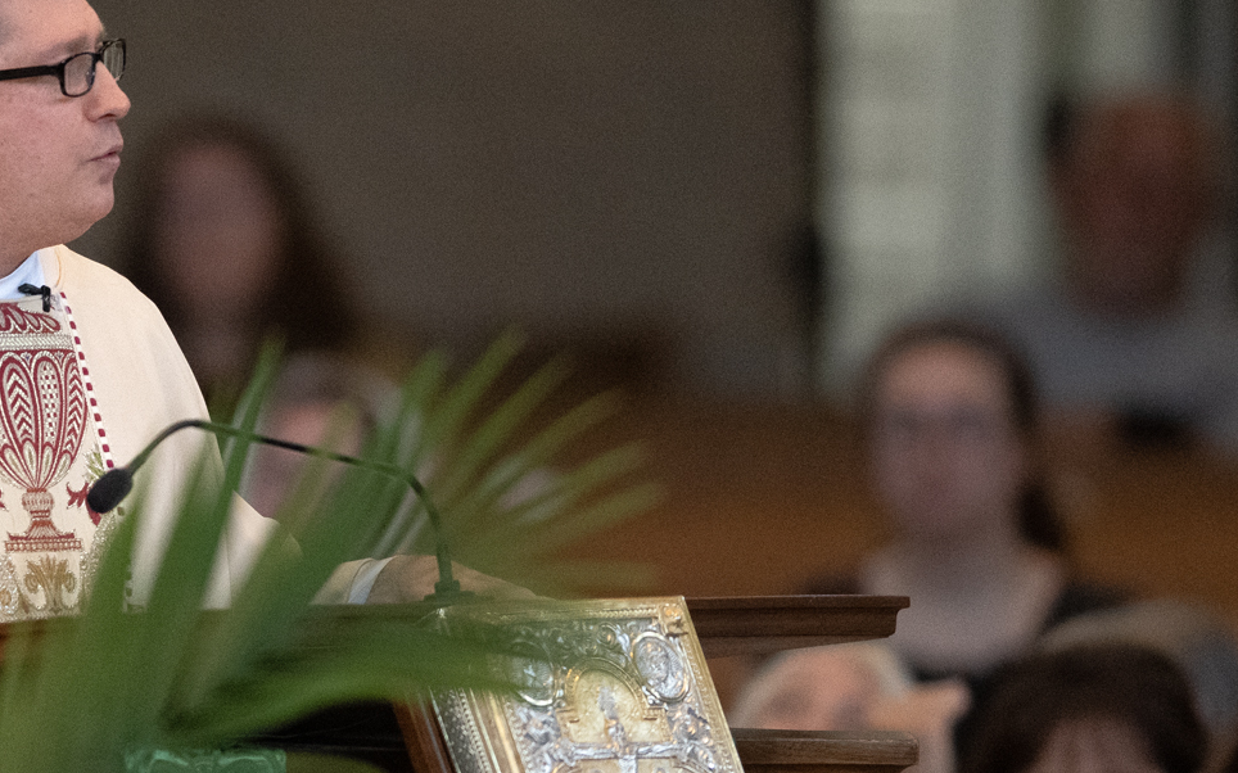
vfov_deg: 1.3
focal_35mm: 1015
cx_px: 6
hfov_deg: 2.1
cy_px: 410
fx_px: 34238
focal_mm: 400
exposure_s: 1/1000
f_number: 2.8
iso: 5000
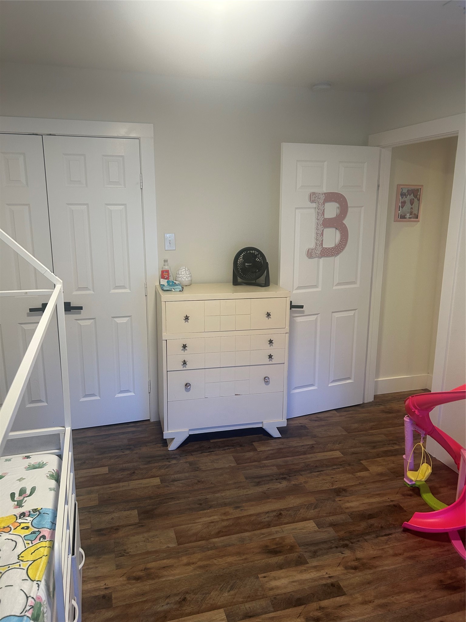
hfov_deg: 53.1
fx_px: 467
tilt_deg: -12.3
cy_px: 311
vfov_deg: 67.3
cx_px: 233
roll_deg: +0.0
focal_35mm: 26
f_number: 1.5
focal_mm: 5.7
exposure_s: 1/60
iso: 100
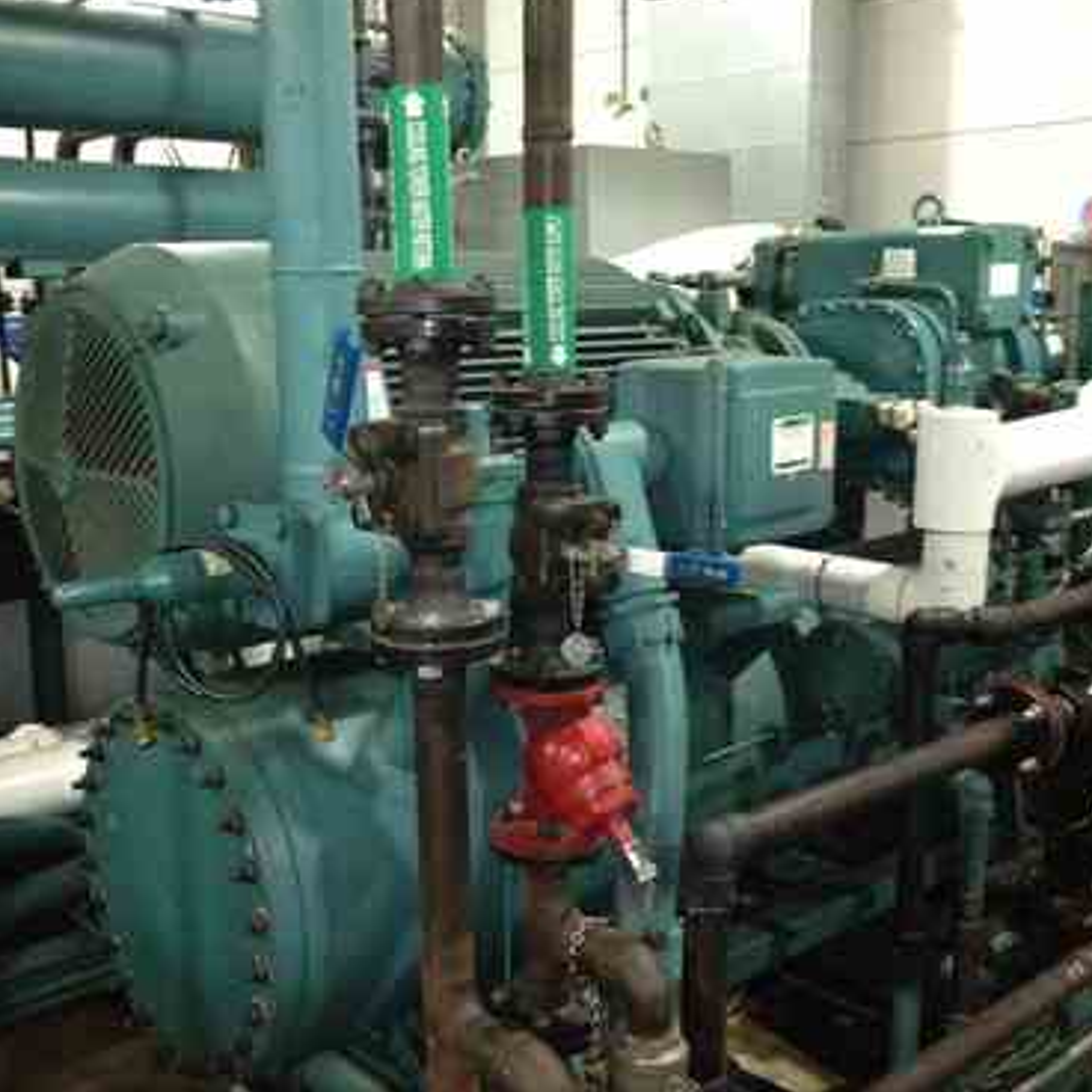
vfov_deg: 40.0
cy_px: 539
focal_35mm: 42
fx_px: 1499
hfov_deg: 40.0
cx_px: 519
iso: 500
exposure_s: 1/20
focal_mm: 4.28
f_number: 2.4
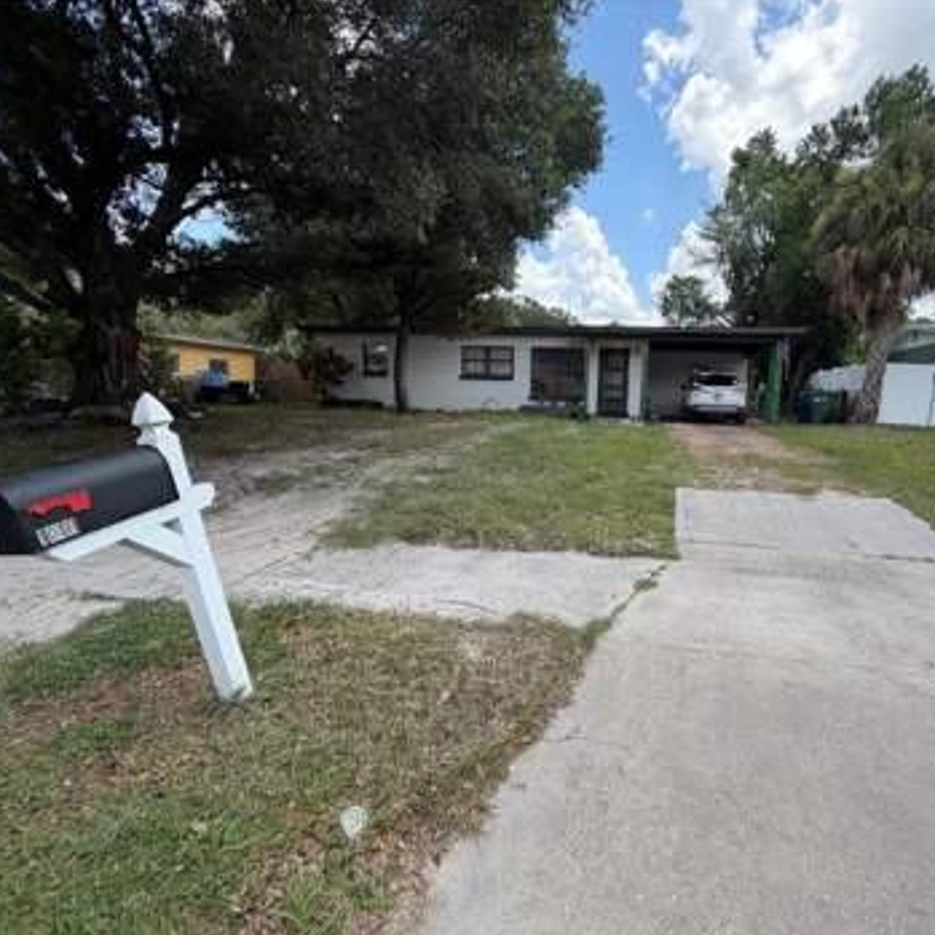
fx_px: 520
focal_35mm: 17
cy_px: 477
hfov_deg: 82.9
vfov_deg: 84.0
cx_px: 565
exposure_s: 1/502
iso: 40
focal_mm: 2.22
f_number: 2.2
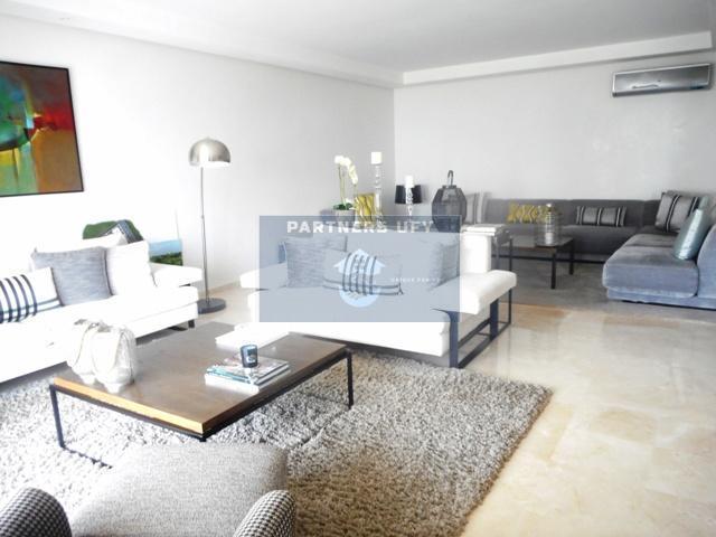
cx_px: 358
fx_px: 517
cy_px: 268
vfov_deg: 54.9
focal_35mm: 25
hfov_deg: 69.4
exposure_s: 1/10
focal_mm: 4.5
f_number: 3.7
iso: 400
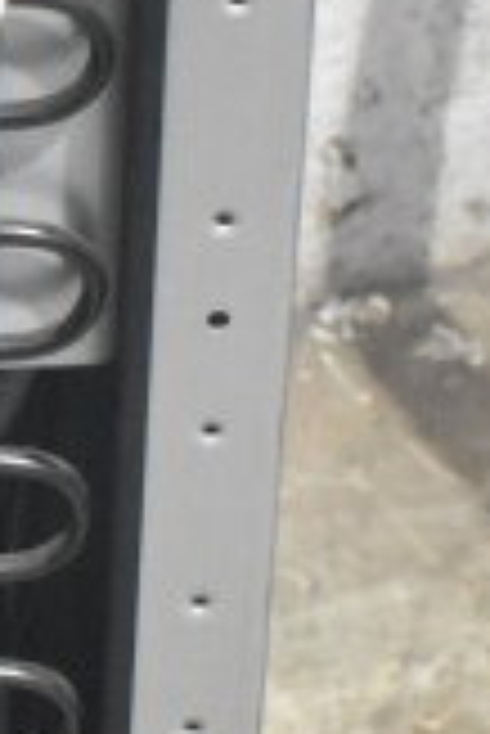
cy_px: -277
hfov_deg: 5.5
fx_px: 4967
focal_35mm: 244
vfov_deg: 8.3
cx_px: -589
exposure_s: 1/160
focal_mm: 29
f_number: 6.3
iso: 6400
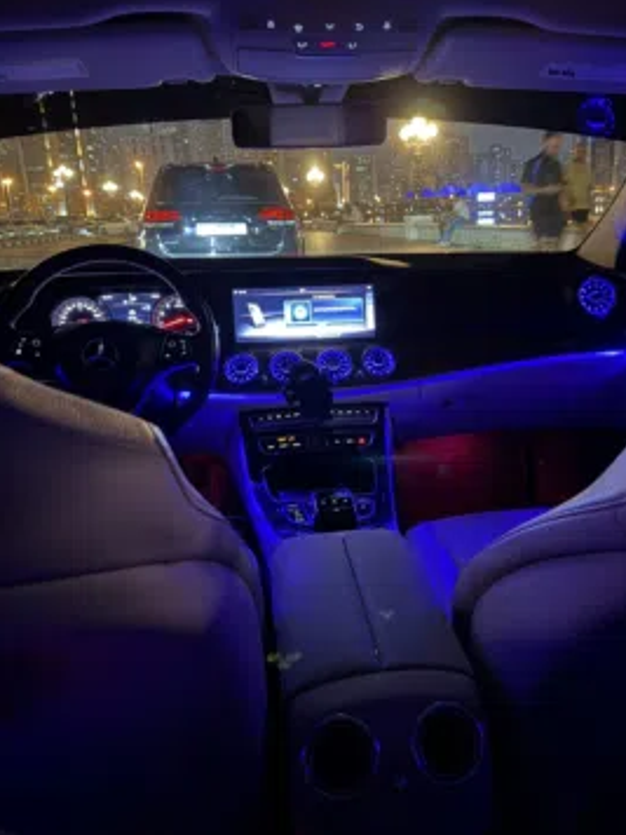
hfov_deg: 51.3
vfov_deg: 65.3
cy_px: 399
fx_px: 651
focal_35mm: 27
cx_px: 347
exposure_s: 1/9
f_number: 1.78
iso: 1600
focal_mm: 6.76
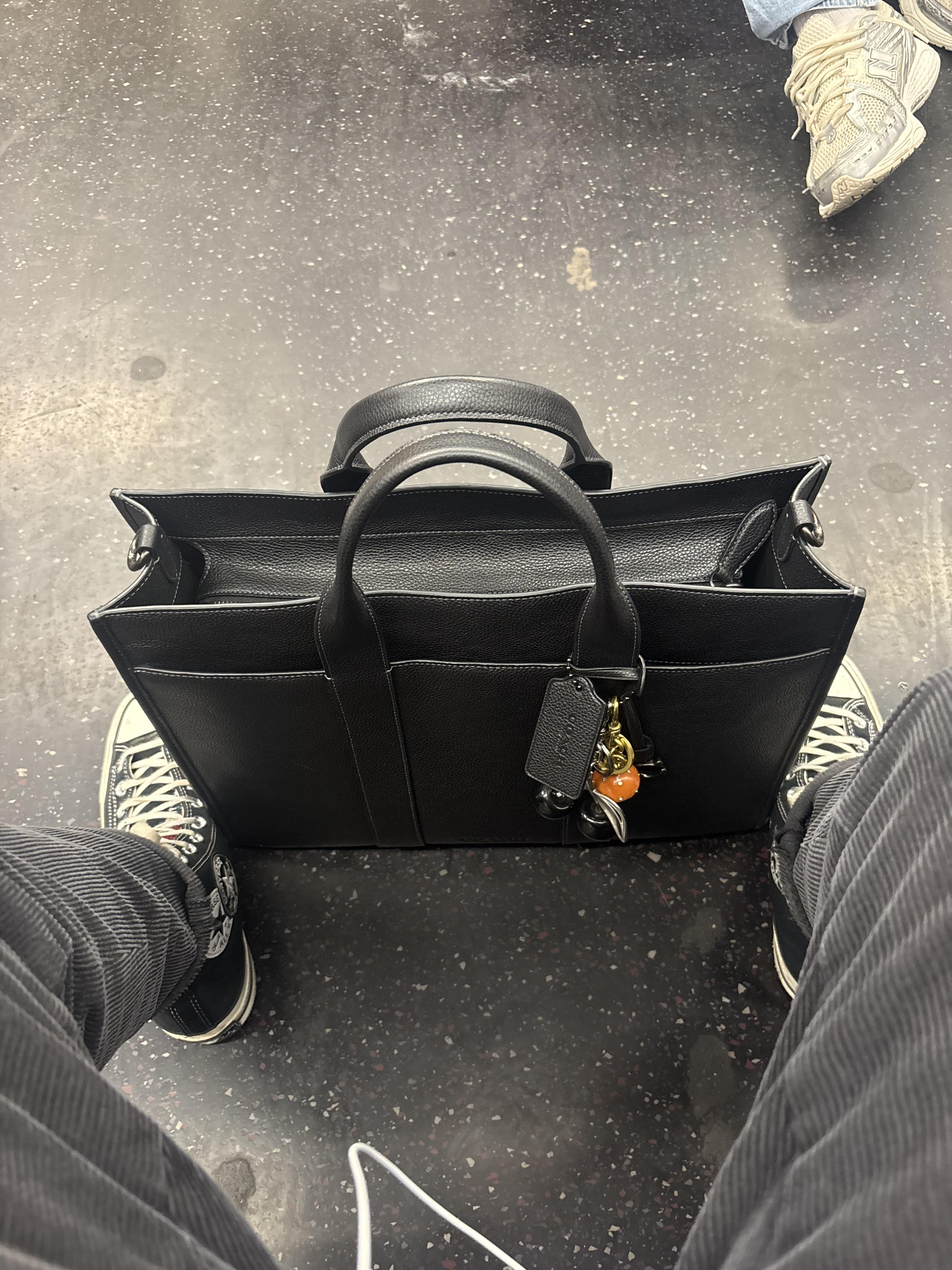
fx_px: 953
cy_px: 635
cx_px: 476
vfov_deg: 67.3
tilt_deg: -61.0
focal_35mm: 26
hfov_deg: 53.1
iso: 500
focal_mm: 5.96
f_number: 1.6
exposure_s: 1/30
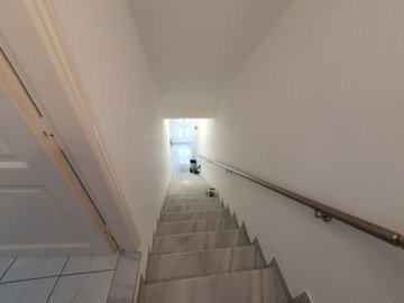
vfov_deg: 89.9
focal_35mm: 13
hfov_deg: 106.2
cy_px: 152
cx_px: 202
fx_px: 152
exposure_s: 1/50
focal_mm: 1.8
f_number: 2.2
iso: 320
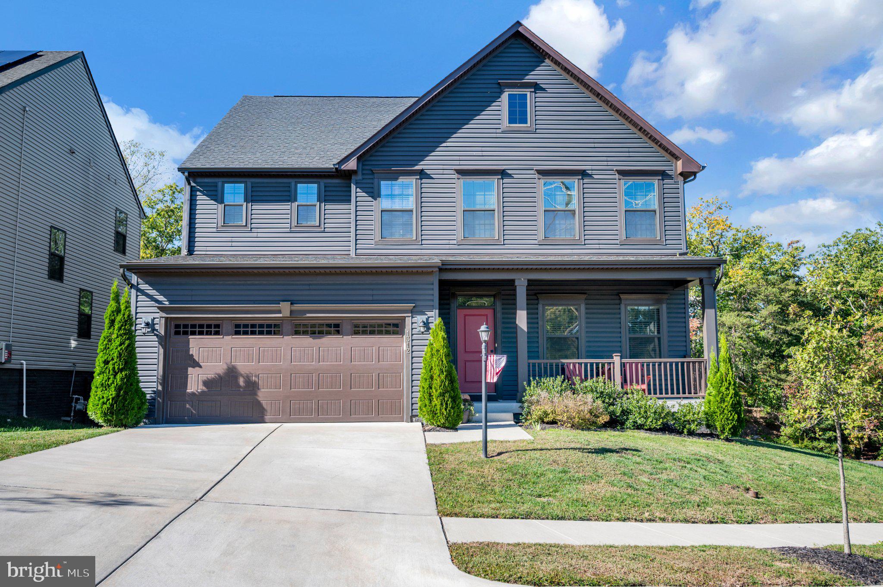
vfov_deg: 43.5
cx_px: 442
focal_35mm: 30
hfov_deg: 62.0
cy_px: 294
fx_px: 735
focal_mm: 30
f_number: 5.6
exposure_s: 1/250
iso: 100
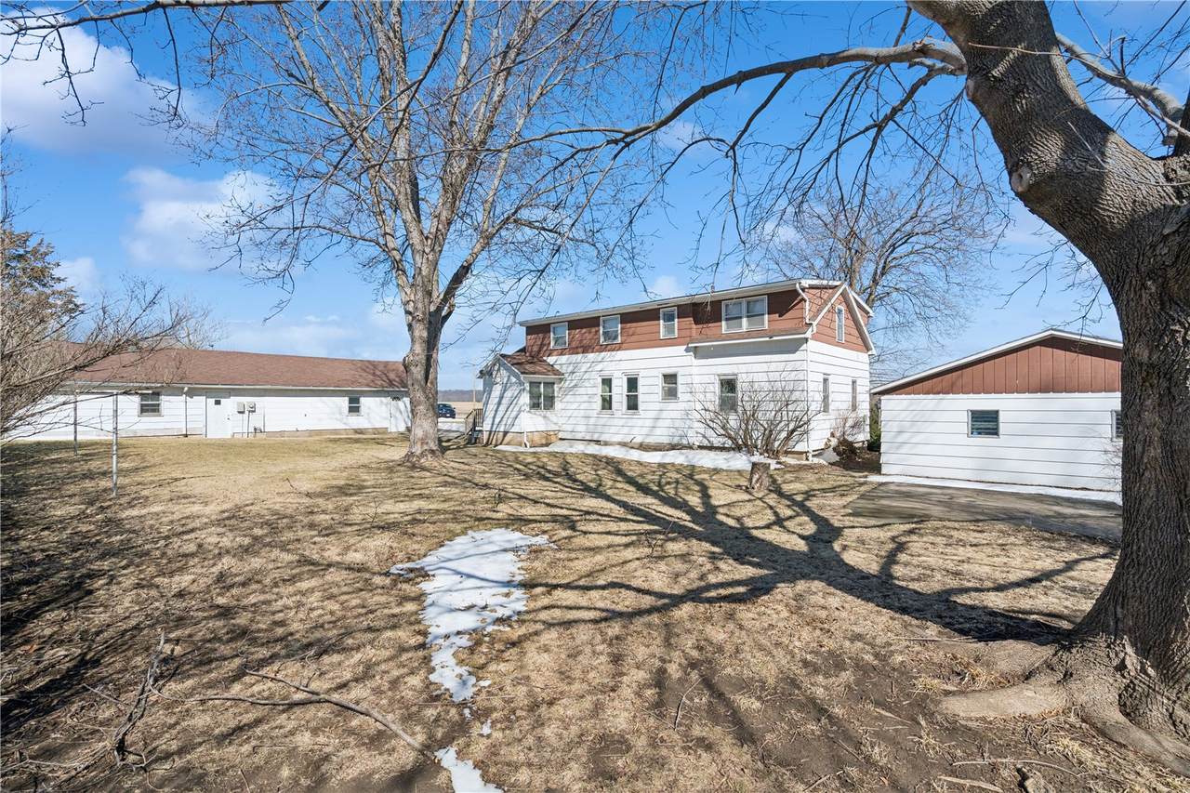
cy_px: 396
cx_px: 595
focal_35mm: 16
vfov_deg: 73.7
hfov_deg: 96.7
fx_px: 529
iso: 1250
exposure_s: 1/5000
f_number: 8
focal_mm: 16
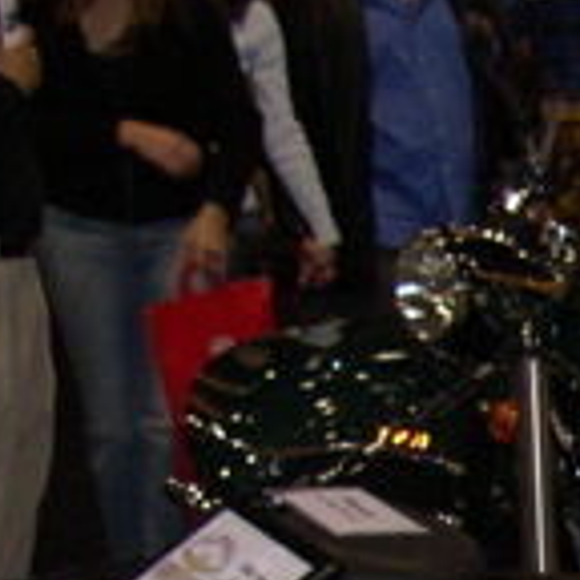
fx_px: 3545
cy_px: 1007
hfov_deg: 8.5
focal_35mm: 187
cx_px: 1422
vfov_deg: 9.0
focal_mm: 8
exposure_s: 1/60
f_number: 2.8
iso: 184
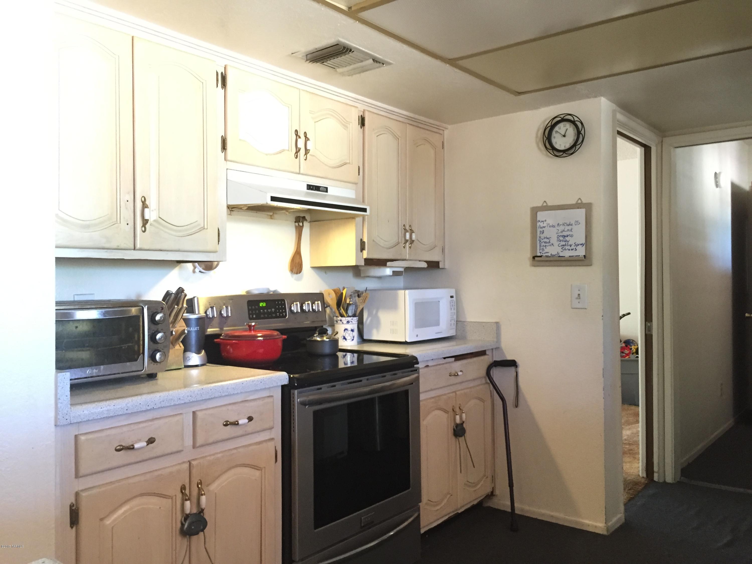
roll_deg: -0.1
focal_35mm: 29
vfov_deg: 48.2
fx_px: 630
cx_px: 376
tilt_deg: +1.2
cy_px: 282
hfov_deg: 61.7
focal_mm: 4.15
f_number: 2.2
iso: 250
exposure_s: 1/24
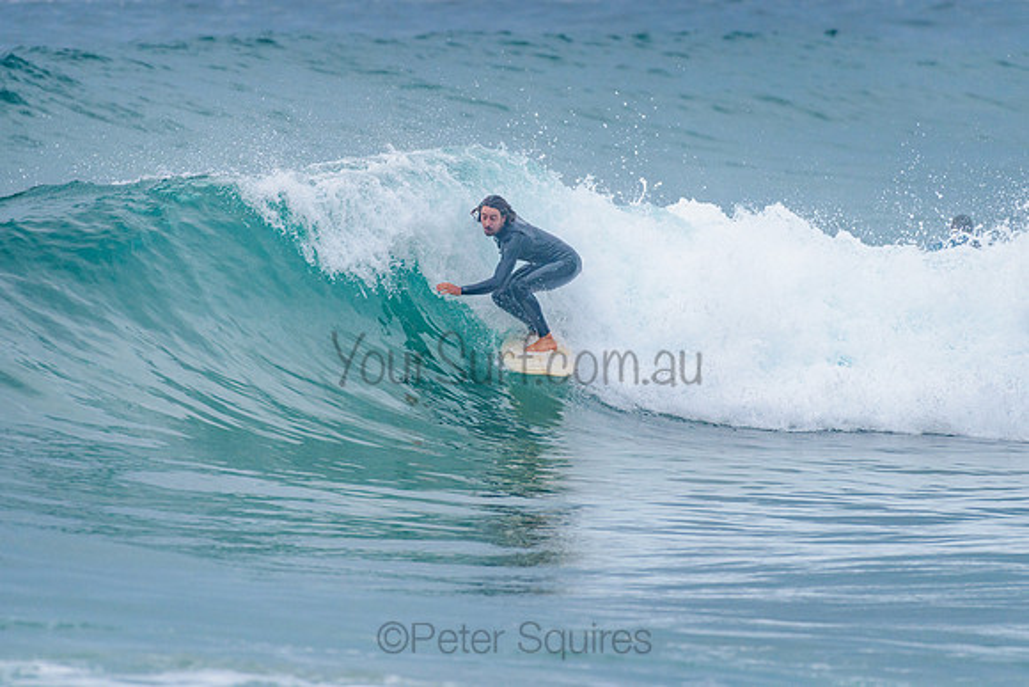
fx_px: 17514
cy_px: 266
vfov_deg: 2.2
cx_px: 559
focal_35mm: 613
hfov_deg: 3.4
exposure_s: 1/2000
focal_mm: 500
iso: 500
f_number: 5.6
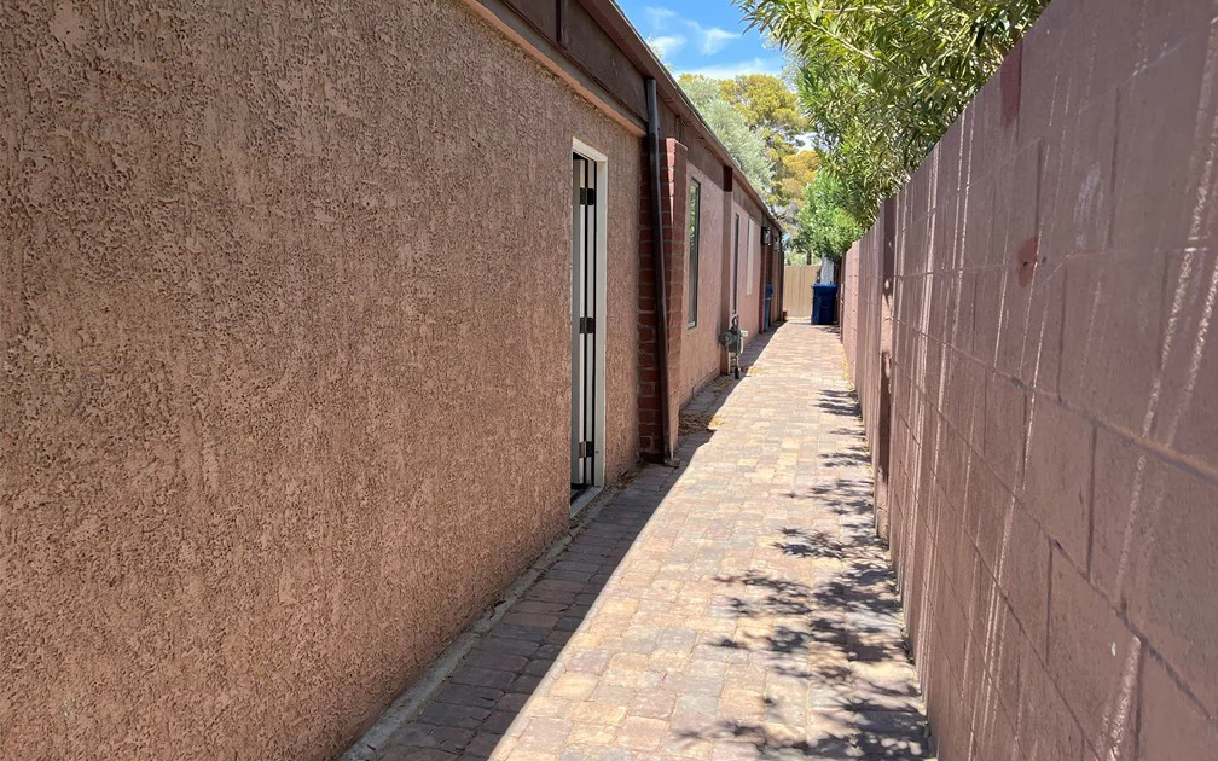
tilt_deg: -4.9
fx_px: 929
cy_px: 378
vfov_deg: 44.5
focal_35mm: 28
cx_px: 617
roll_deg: +0.2
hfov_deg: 66.5
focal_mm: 5.1
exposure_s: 1/1186
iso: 50
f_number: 1.6
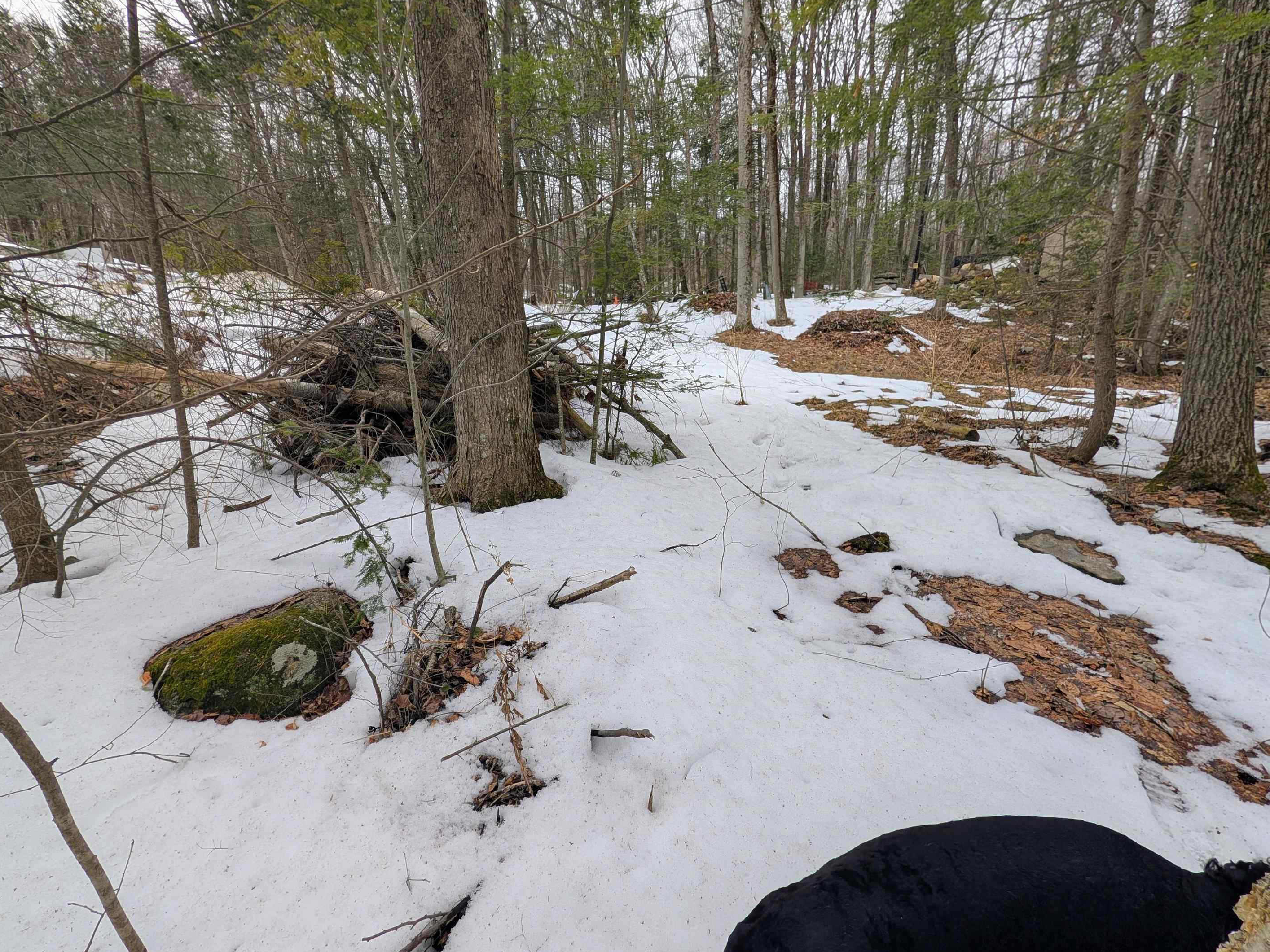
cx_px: 656
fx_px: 477
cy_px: 476
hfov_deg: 106.1
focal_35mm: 13
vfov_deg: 89.9
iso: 51
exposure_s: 1/1064
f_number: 1.7
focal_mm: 2.02
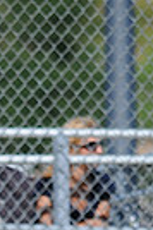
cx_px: -40
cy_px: 359
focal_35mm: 1508
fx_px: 9638
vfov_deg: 1.4
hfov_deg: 0.9
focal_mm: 300
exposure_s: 1/2000
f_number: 4
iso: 200
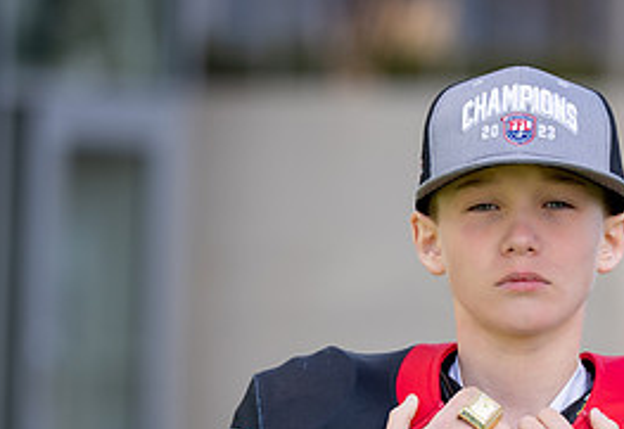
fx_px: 5900
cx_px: 487
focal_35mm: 337
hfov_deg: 6.0
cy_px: 440
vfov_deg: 4.2
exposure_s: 1/500
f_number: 2.8
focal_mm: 144
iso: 100
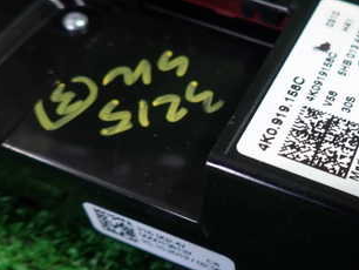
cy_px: 141
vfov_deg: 29.7
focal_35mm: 49
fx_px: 509
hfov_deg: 37.4
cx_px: 290
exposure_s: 1/40
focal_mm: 4.5
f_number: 2
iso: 200
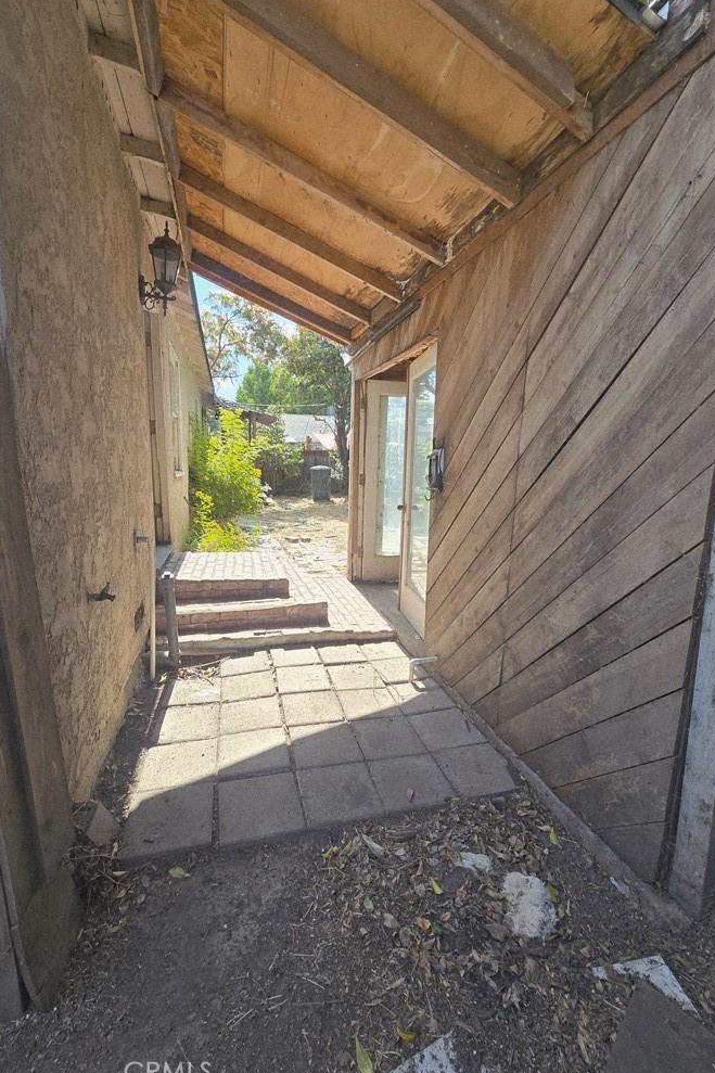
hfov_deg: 81.1
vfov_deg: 104.3
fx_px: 417
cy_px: 532
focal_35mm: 14
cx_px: 339
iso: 50
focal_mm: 2.2
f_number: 2.2
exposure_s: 1/425
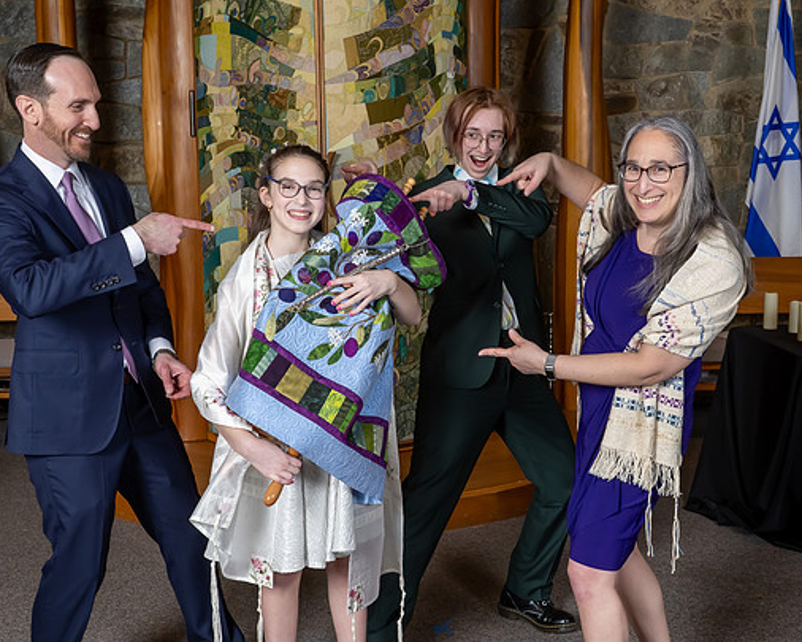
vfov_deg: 32.7
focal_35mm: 46
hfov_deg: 40.3
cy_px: 298
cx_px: 410
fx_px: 1092
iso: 500
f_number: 8
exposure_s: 1/200
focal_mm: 24
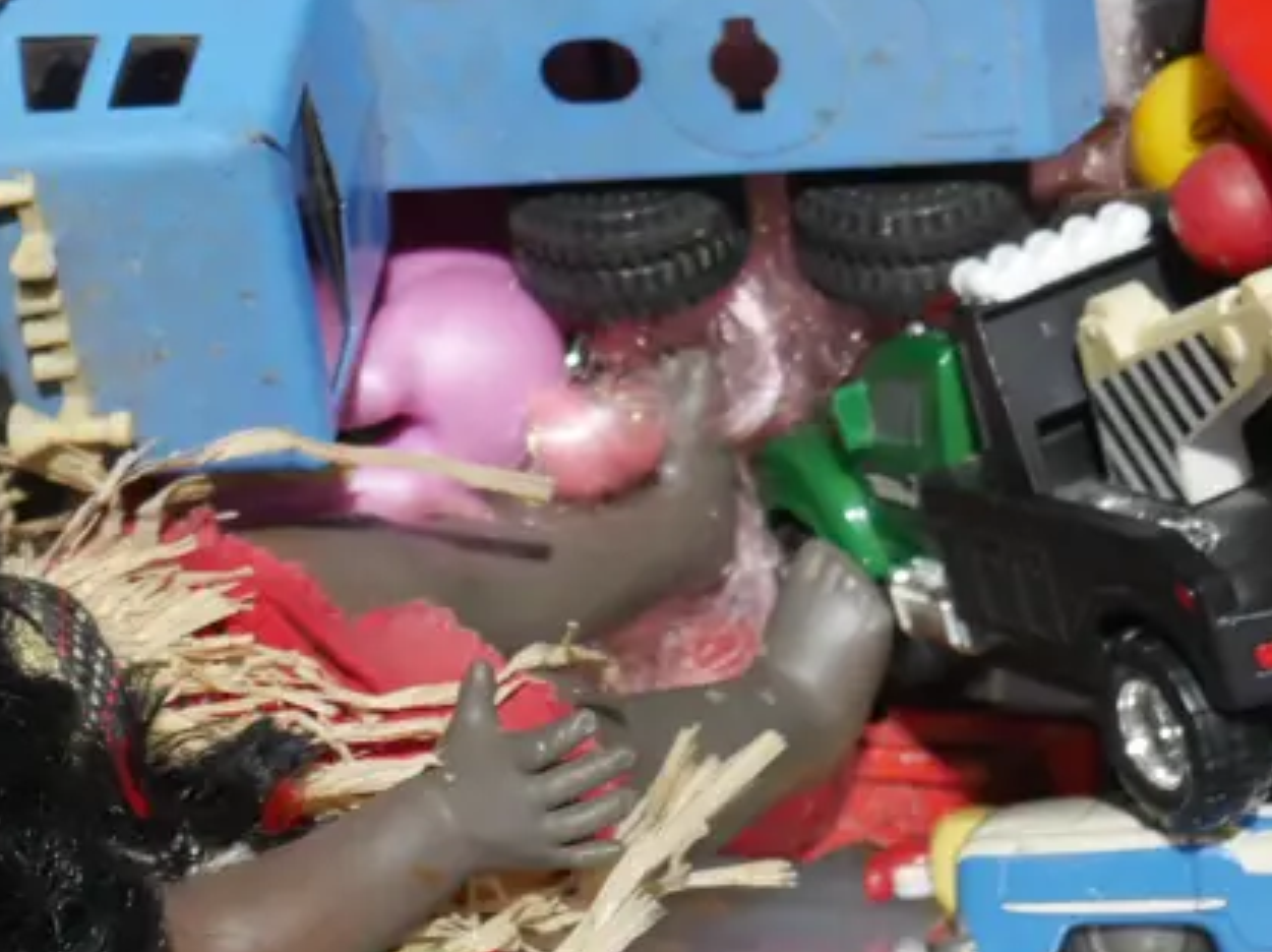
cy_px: 119
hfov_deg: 16.6
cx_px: 326
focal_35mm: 118
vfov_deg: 12.5
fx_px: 4332
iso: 1250
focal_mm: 24
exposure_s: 1/60
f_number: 6.3
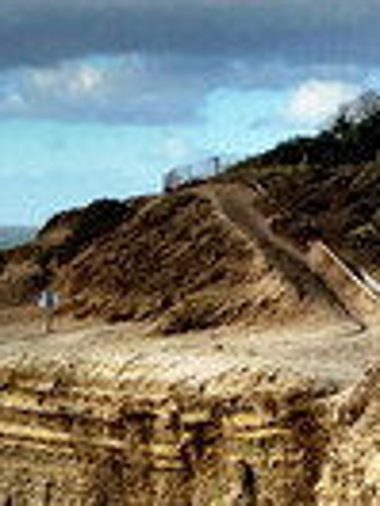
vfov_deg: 14.9
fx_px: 1932
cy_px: 303
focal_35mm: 132
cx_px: 23
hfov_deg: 11.2
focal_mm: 4.15
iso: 25
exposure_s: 1/1166
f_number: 2.2
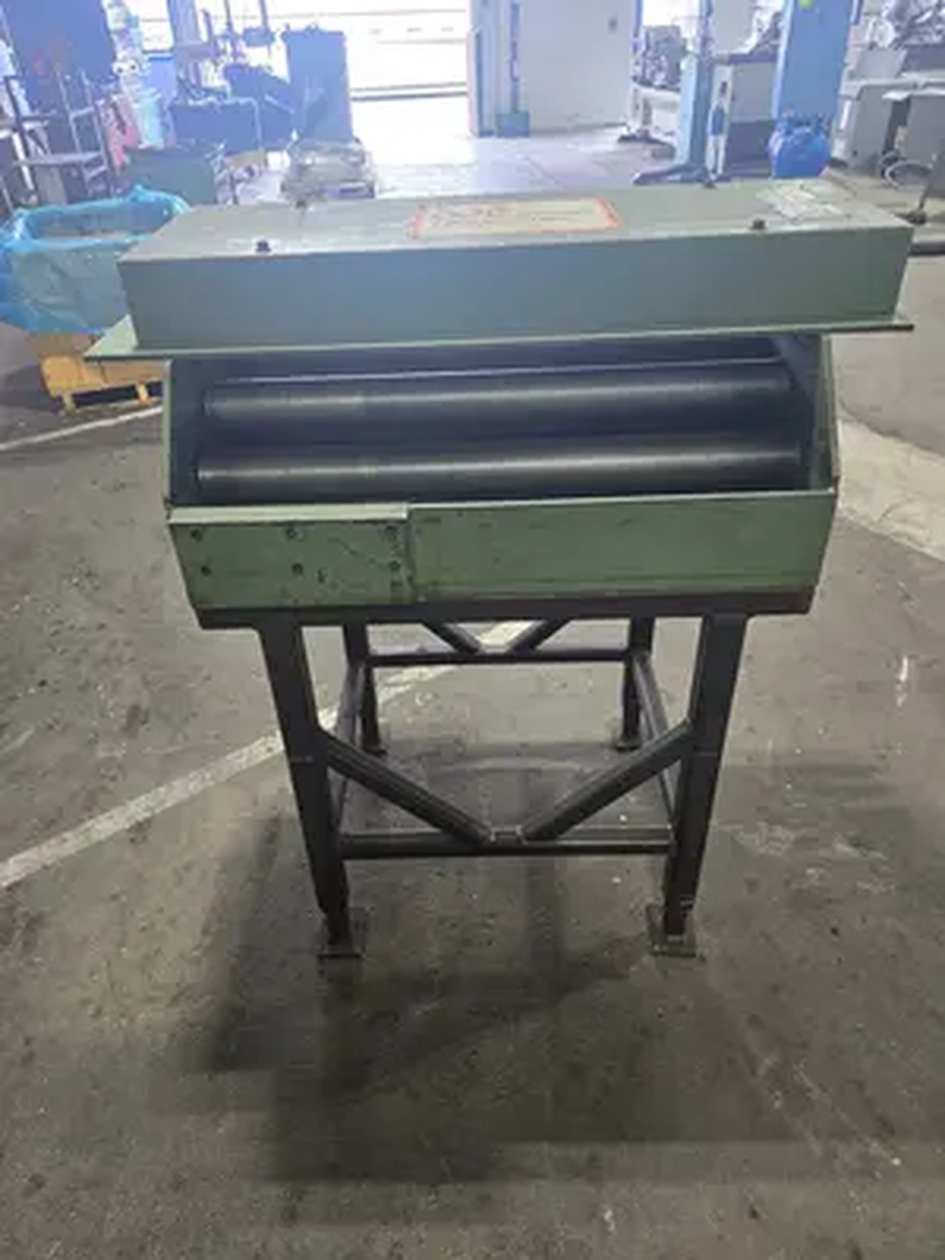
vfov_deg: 73.9
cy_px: 630
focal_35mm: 23
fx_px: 837
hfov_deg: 58.9
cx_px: 472
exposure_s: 1/120
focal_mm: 6.3
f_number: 1.7
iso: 200
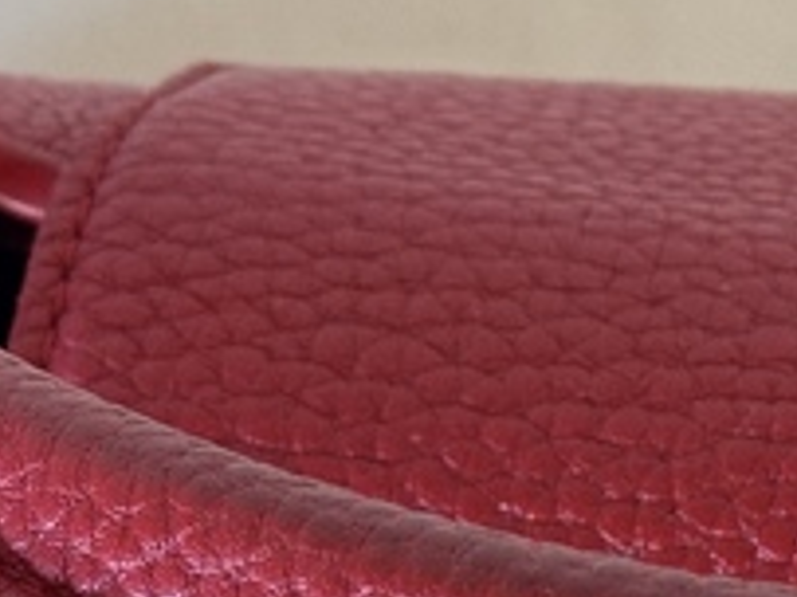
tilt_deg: -79.2
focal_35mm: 238
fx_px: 5476
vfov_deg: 6.2
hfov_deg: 8.2
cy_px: 542
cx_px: 1001
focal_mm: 6.76
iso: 160
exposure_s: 1/50
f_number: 1.78
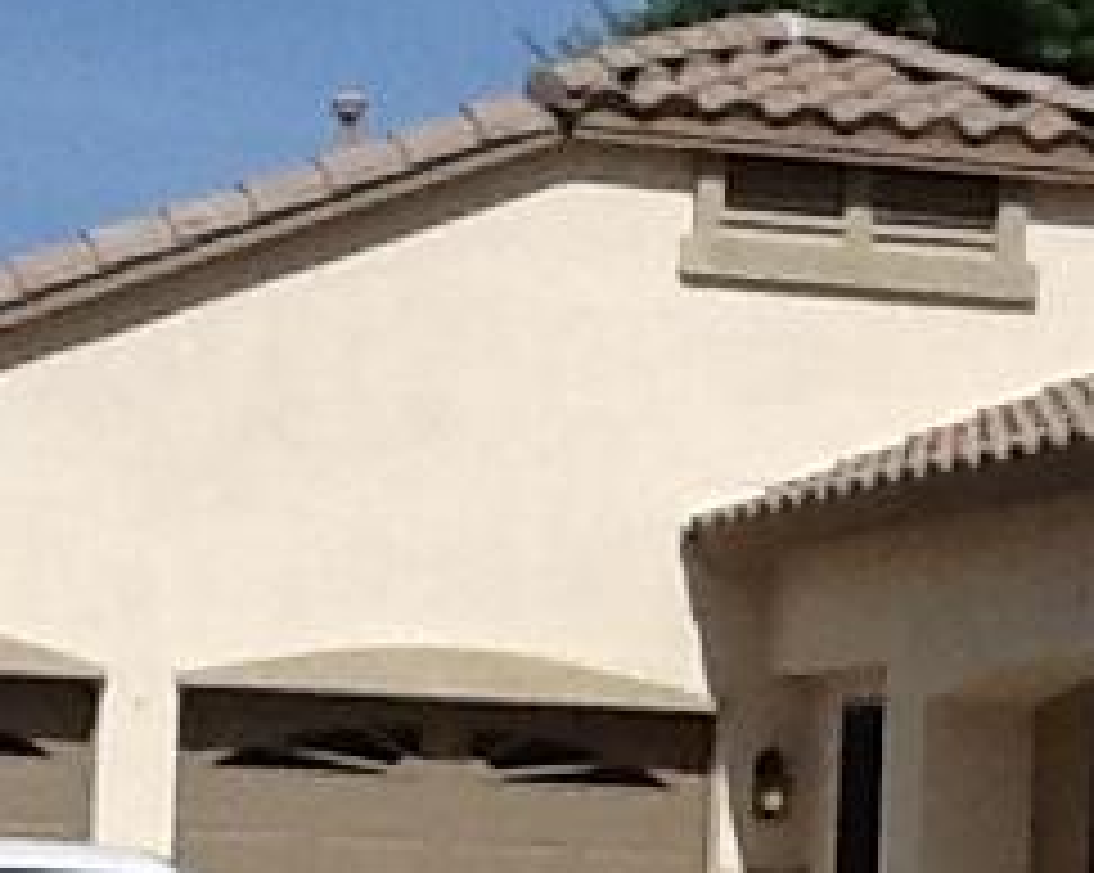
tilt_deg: -2.5
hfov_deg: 11.3
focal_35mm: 170
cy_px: 1017
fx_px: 5500
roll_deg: -0.3
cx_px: 819
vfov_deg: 9.0
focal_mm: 2.03
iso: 40
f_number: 2.4
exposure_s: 1/3344
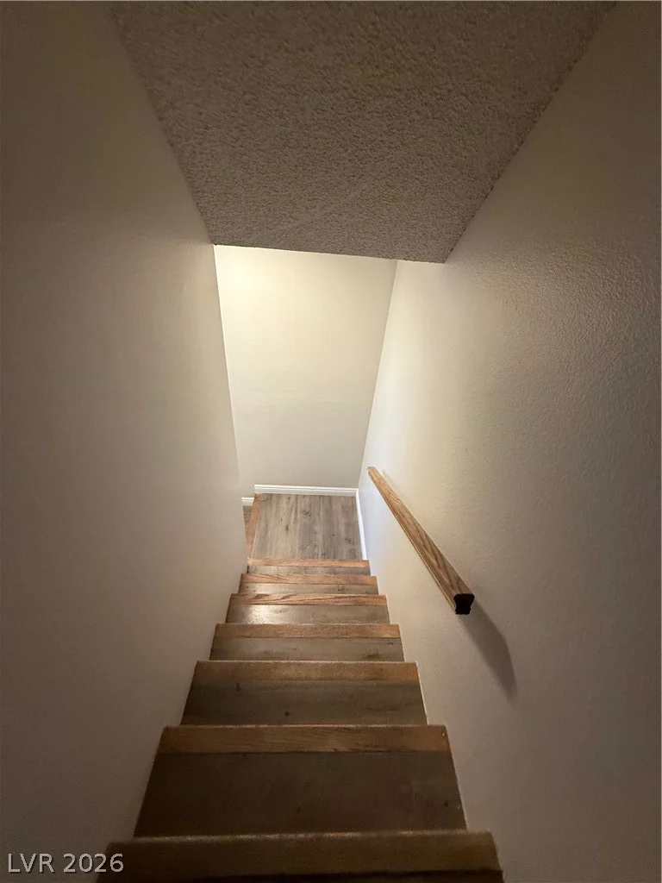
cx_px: 331
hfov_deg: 85.7
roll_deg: -7.2
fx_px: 357
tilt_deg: -34.6
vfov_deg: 102.1
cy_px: 442
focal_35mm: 14
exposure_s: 1/71
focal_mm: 2.22
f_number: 2.2
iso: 200
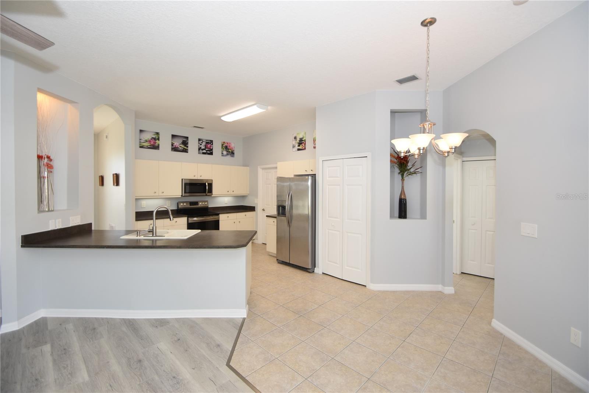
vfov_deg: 77.3
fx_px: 245
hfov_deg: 100.4
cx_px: 294
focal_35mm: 15
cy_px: 196
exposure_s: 1/60
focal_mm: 10
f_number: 4
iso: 200
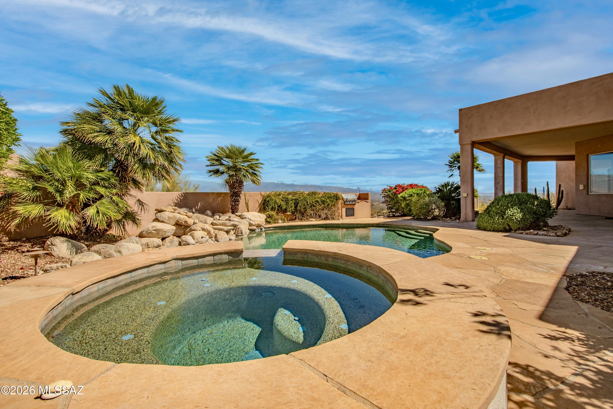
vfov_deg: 77.3
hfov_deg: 100.4
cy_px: 204
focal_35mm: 15
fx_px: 255
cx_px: 306
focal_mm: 10
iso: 320
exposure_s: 1/4000
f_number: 10
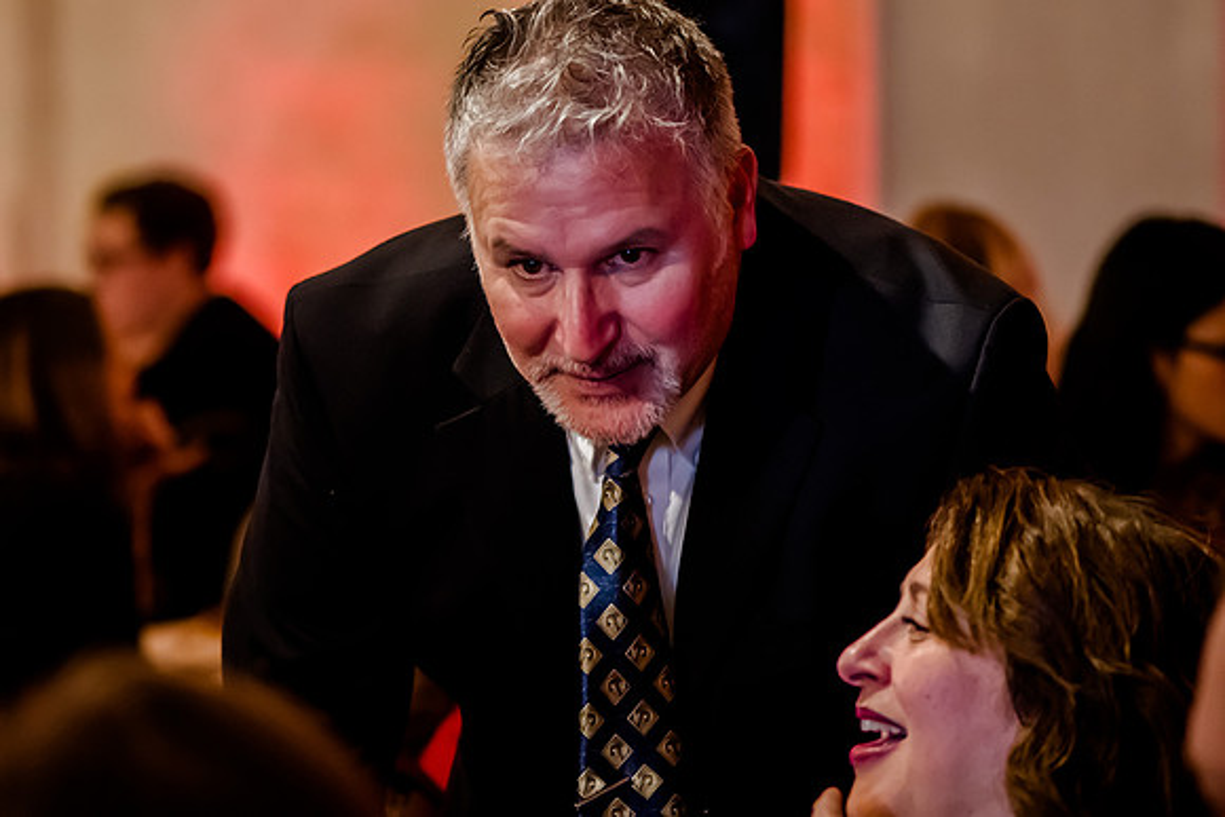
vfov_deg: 7.4
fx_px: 6345
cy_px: 408
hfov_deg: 11.0
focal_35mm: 186
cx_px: 500
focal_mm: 105
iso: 4000
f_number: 2.8
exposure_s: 1/100
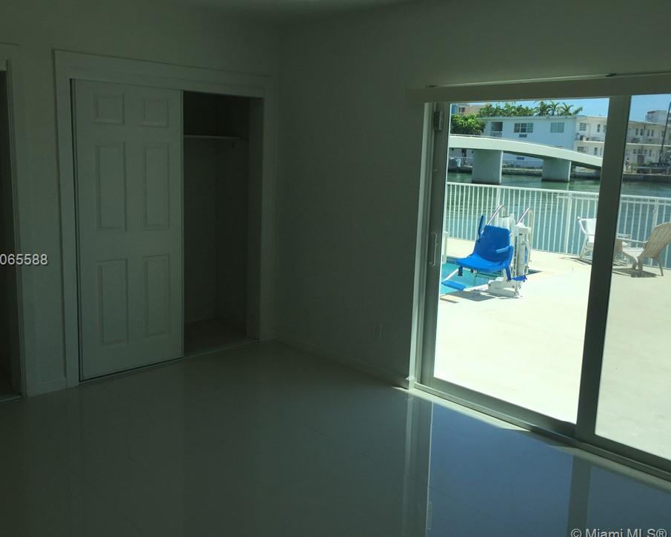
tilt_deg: -9.5
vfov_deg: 45.8
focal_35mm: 32
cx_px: 350
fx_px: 636
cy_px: 261
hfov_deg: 55.6
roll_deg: -2.8
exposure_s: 1/1412
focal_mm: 4.15
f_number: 2.2
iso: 32
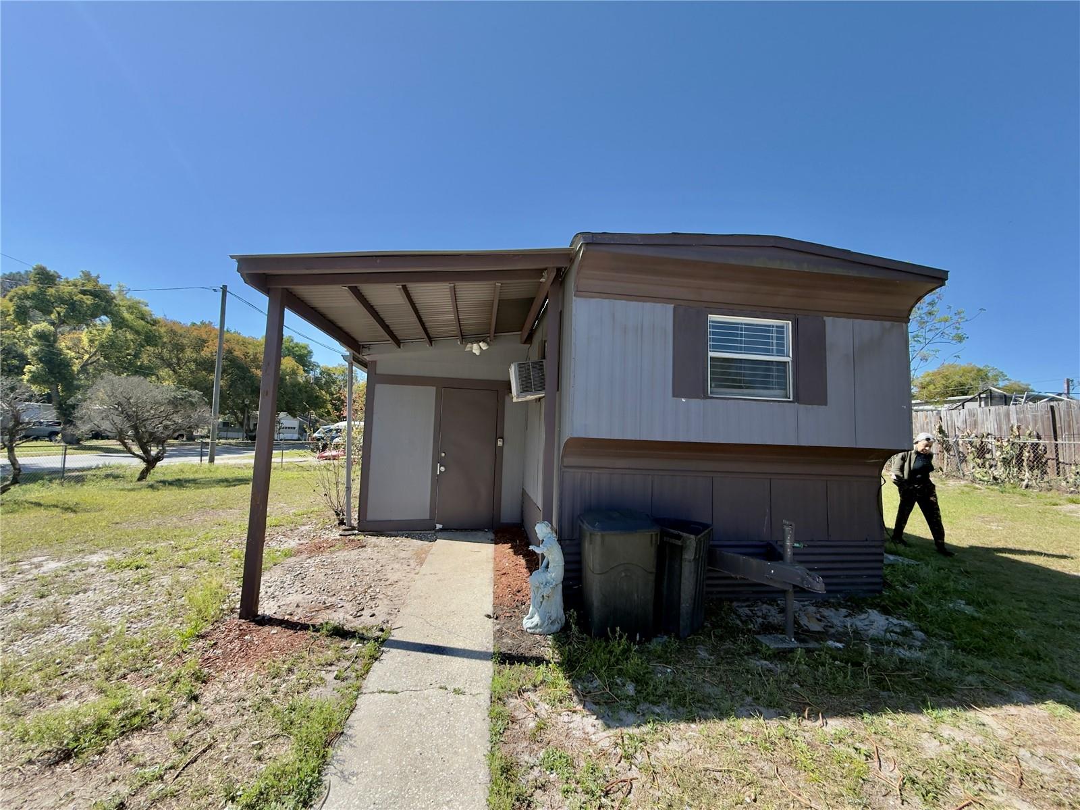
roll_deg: -2.3
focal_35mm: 14
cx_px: 540
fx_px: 437
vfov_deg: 85.7
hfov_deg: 102.1
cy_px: 405
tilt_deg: +4.6
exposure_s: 1/770
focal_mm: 2.22
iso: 32
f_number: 2.2
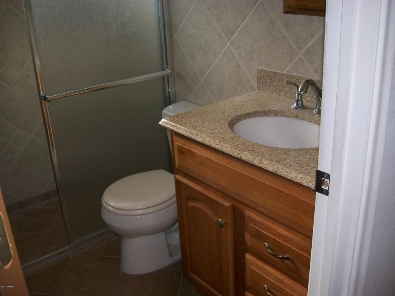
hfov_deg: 51.4
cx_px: 198
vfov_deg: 39.7
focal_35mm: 36
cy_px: 148
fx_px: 411
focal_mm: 6
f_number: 2.7
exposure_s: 1/64
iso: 80
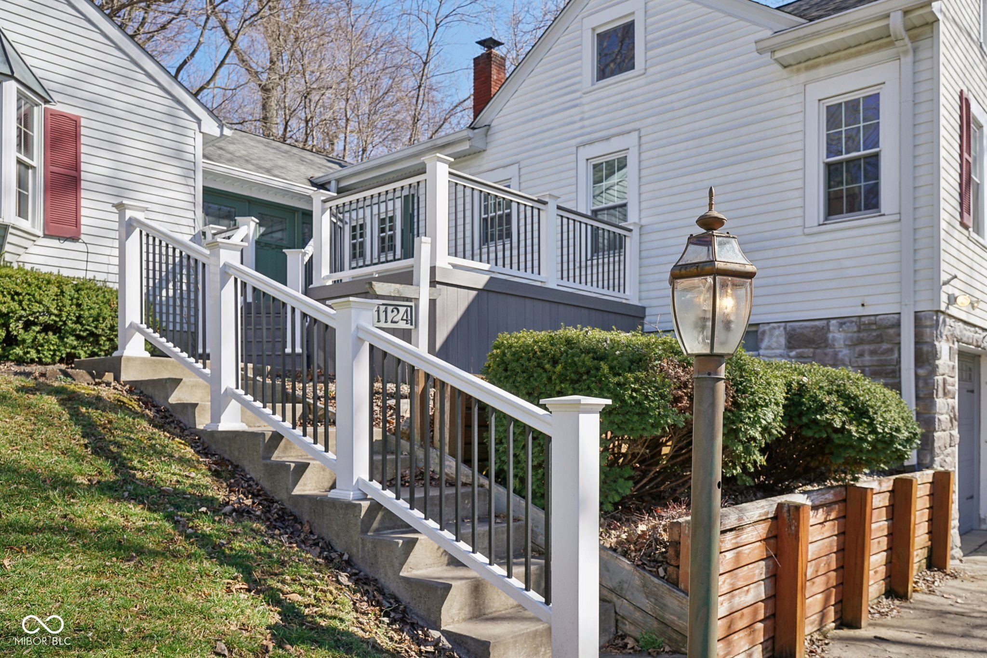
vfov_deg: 46.4
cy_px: 329
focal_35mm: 28
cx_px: 494
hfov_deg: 65.5
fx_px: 768
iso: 100
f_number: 7.1
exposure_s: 1/125
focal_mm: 28
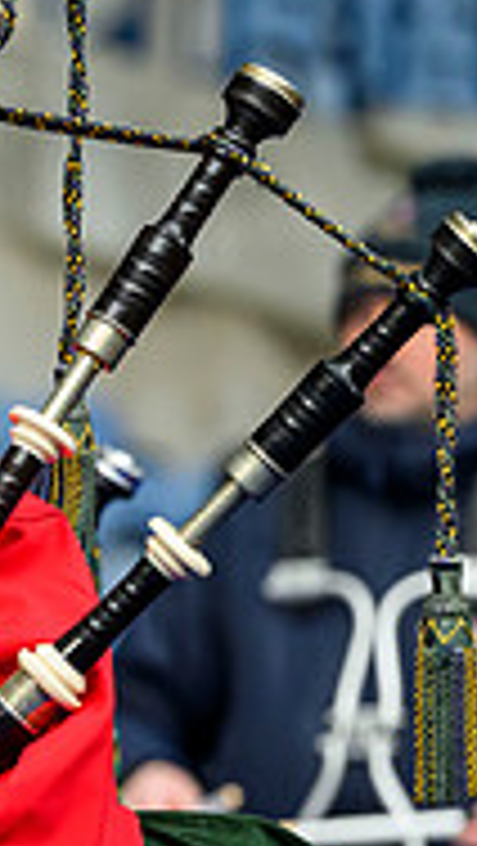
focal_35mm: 565
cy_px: 623
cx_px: -792
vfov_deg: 3.8
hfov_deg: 2.1
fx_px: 12682
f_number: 5
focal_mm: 175
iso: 2500
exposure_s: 1/1600
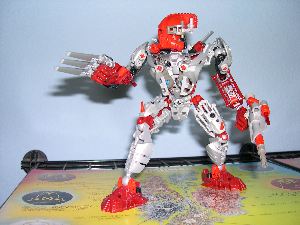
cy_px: 112
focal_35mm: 38
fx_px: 329
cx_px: 150
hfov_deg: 49.0
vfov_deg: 37.7
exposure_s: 1/60
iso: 100
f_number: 2.8
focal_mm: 8
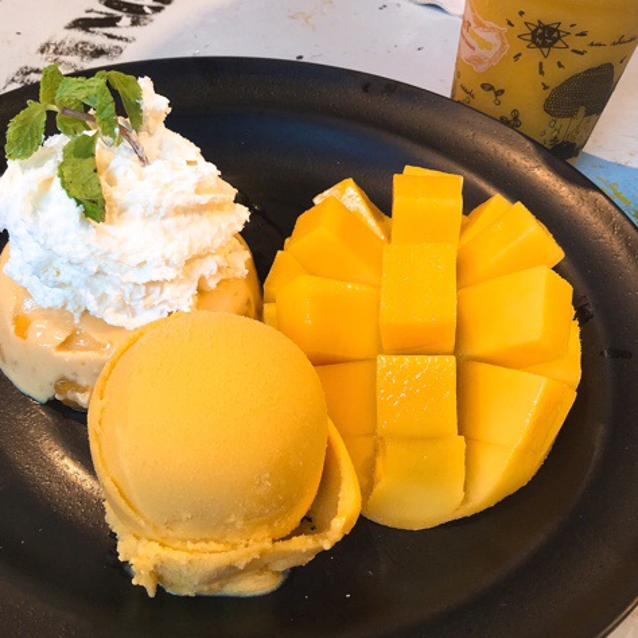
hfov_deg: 44.8
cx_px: 268
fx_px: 772
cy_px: 319
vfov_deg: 44.9
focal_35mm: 37
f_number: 2.4
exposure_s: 1/33
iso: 80
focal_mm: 3.3
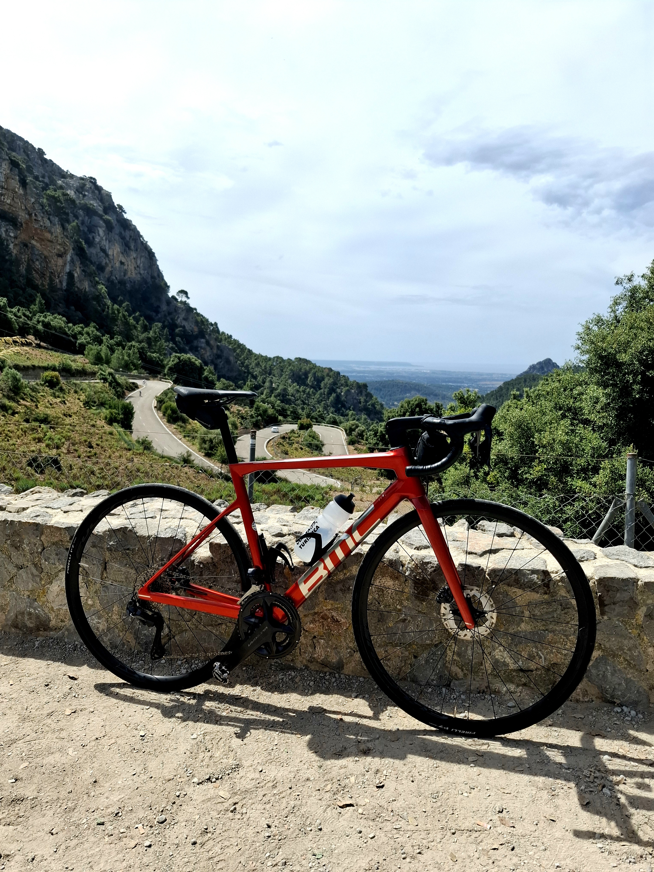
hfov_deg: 58.9
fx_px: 579
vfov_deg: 73.9
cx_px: 327
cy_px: 436
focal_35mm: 23
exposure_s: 1/2000
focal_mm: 5.54
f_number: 1.8
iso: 50
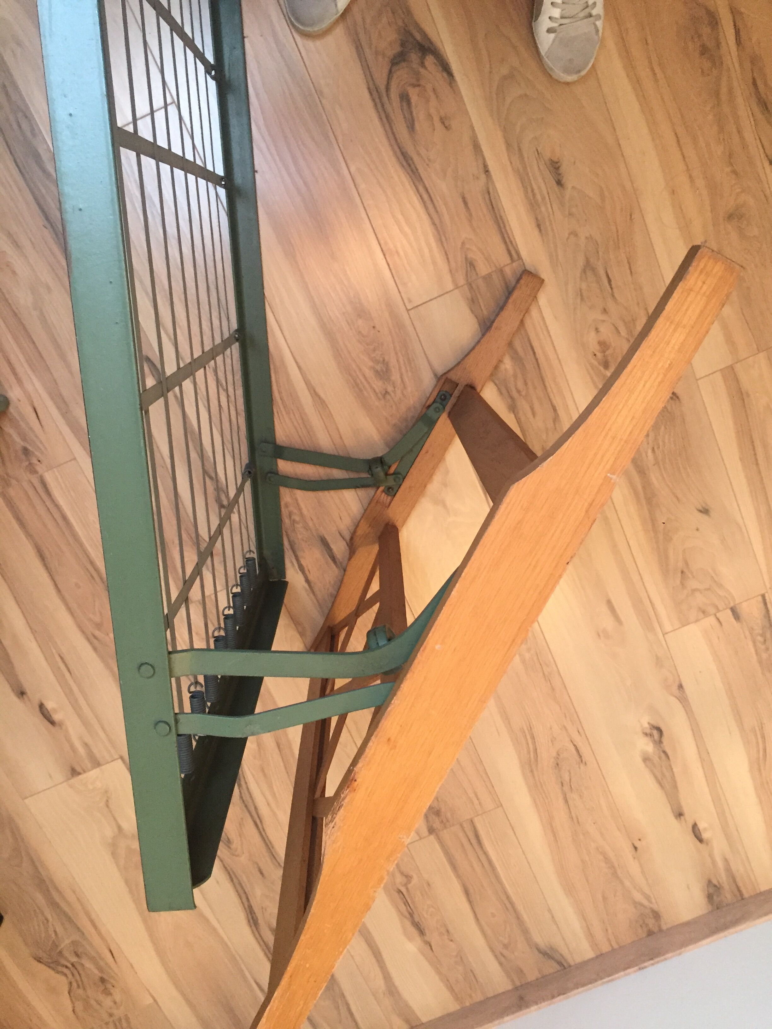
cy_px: 514
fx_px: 862
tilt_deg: -74.8
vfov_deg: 61.7
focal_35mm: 29
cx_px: 386
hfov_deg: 48.2
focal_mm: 4.15
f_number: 2.2
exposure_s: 1/20
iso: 250
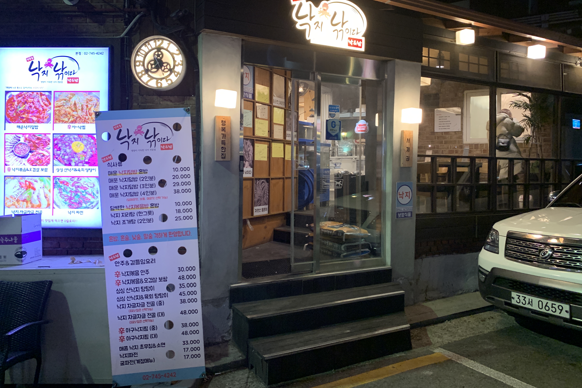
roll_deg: -1.4
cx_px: 296
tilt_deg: +2.2
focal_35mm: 28
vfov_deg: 46.3
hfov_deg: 65.5
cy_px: 175
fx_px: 453
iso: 160
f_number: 1.8
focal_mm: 4.25
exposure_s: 1/60
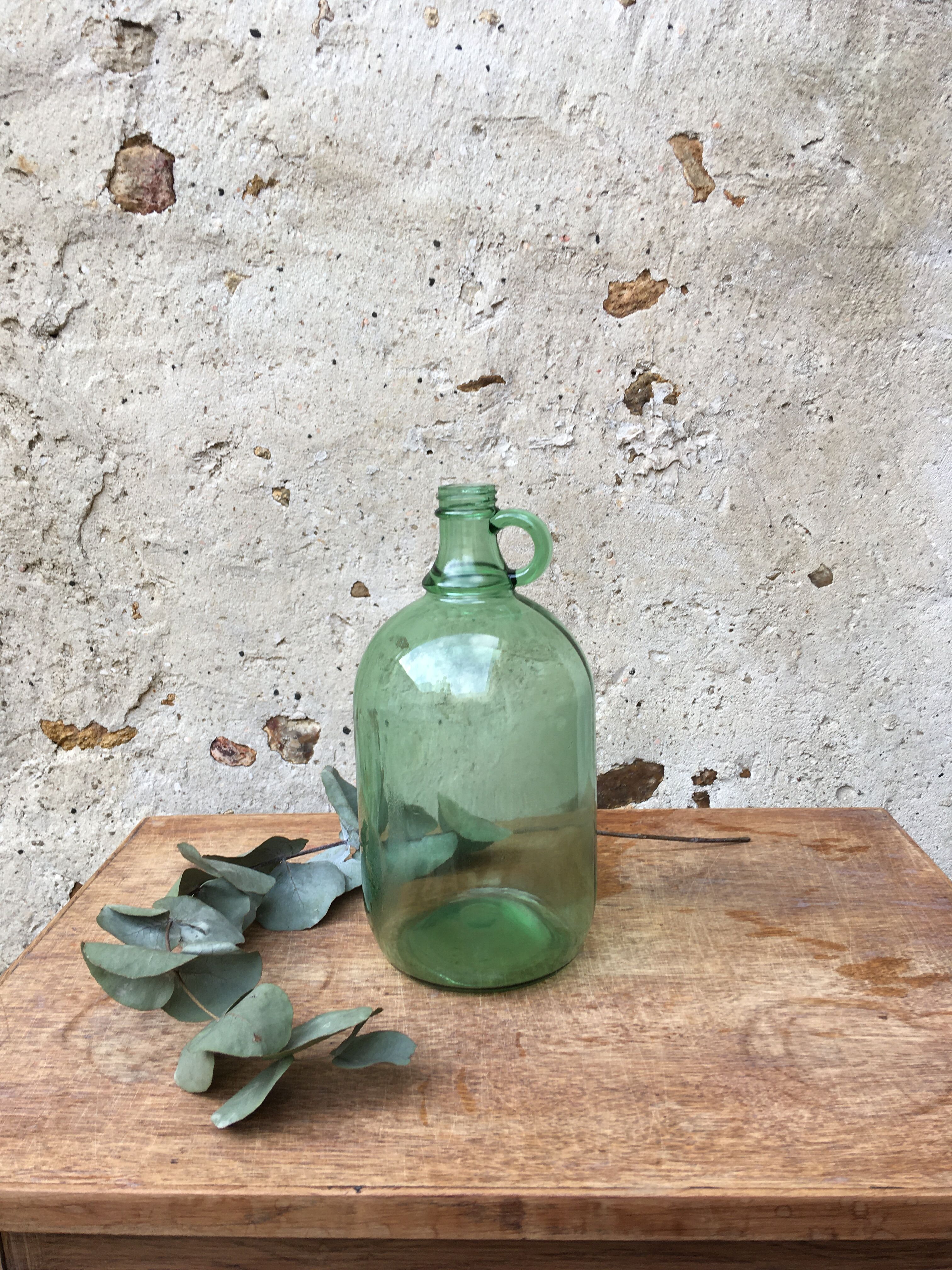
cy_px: 635
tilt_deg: -10.3
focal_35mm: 29
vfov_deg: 61.7
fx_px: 1063
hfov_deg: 48.2
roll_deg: +1.1
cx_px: 476
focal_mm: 4.15
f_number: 2.2
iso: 25
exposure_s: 1/106
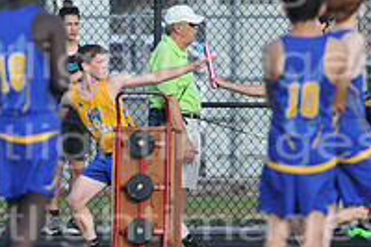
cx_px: 132
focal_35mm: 872
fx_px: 8979
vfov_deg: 1.6
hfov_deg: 2.4
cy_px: 106
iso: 800
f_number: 4.5
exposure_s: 1/2000
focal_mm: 300
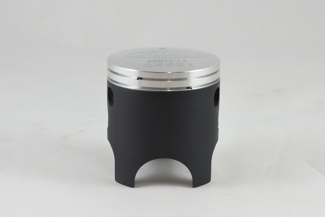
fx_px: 379
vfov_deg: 31.9
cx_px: 162
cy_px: 108
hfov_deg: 46.4
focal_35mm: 42
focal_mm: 15.7
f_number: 4.2
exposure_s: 1/125
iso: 500
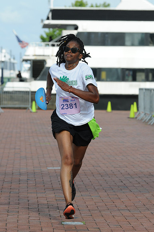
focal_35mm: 183
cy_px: 116
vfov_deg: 11.3
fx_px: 1178
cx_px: 77
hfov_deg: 7.5
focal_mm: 122
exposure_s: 1/1250
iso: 320
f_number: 5.6
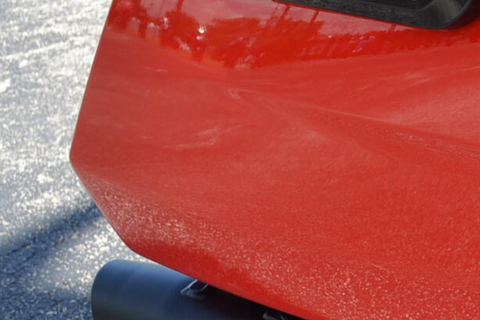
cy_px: 224
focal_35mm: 107
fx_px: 1426
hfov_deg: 17.1
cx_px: 742
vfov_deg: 12.8
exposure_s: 1/160
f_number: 6.3
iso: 100
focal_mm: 22
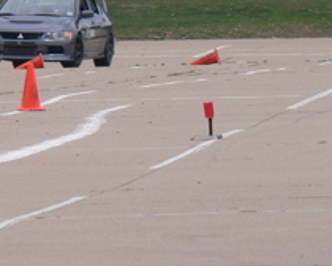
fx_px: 10828
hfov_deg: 1.8
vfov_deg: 1.4
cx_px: 262
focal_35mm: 1102
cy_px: 24
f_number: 5.6
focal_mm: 78.2
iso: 80
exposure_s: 1/400
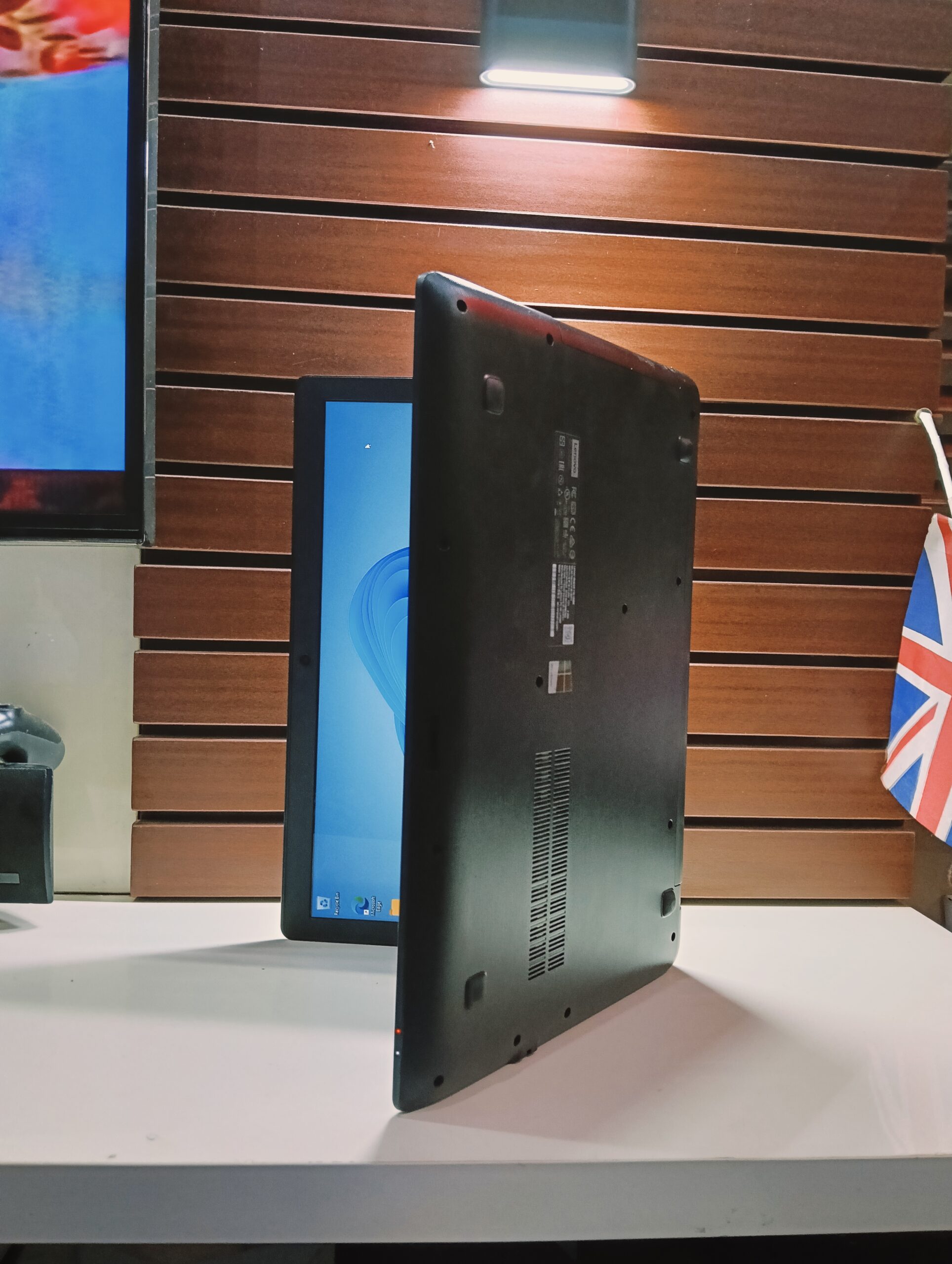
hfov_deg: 51.5
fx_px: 987
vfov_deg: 65.2
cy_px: 632
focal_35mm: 27
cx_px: 476
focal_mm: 3.98
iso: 640
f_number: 1.8
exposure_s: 1/30
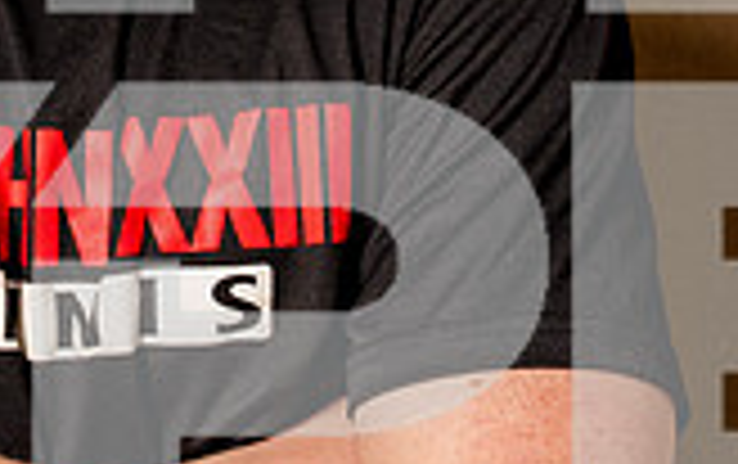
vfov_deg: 6.4
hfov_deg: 10.2
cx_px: -60
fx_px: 4089
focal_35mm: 203
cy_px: -230
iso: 50
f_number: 8
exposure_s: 1/250
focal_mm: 54
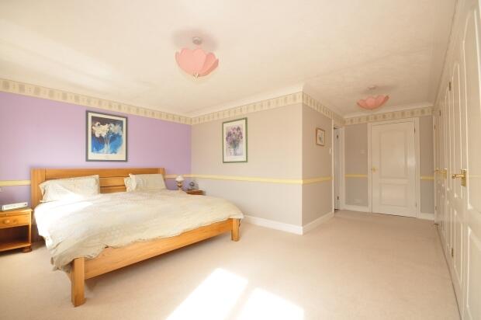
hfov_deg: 95.0
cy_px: 160
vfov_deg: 71.9
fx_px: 220
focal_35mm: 16
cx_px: 240
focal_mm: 11
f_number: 11
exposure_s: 1/8
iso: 200
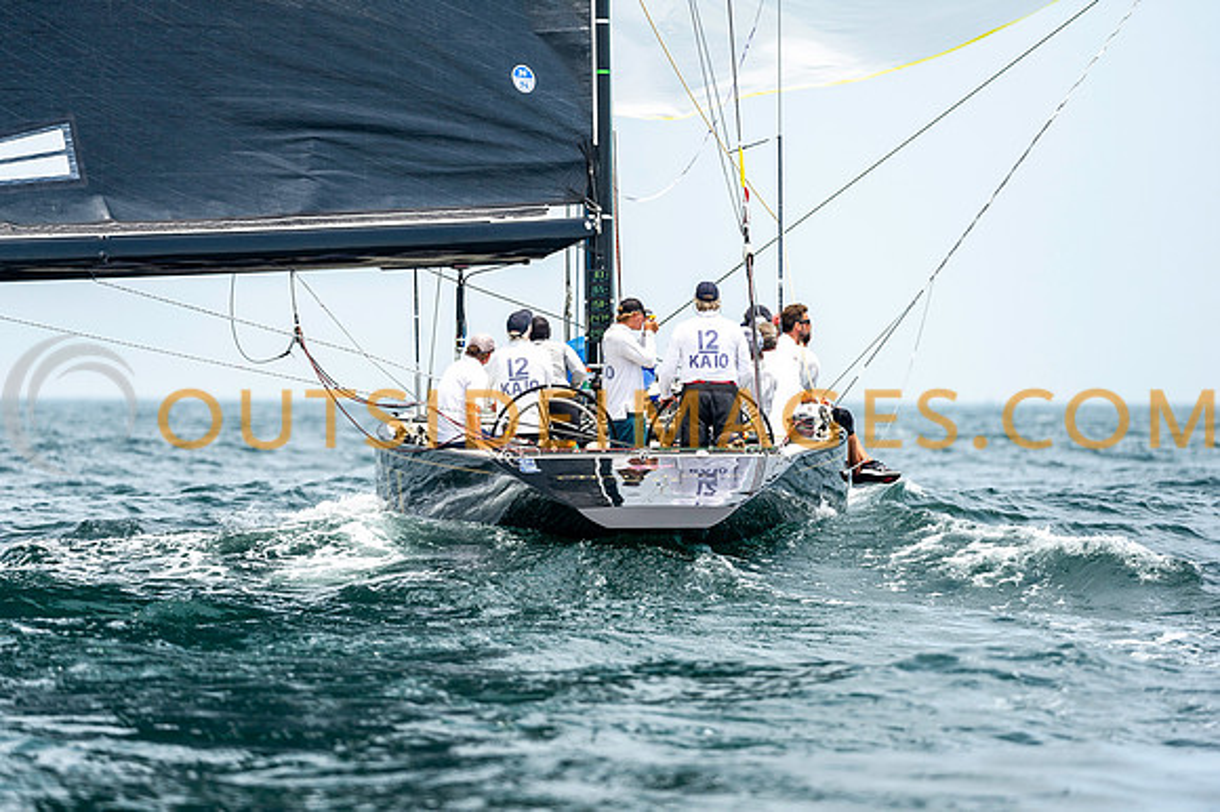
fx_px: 11608
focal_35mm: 343
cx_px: 610
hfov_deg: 6.0
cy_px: 406
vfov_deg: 4.0
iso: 400
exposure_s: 1/1600
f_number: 5
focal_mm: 330
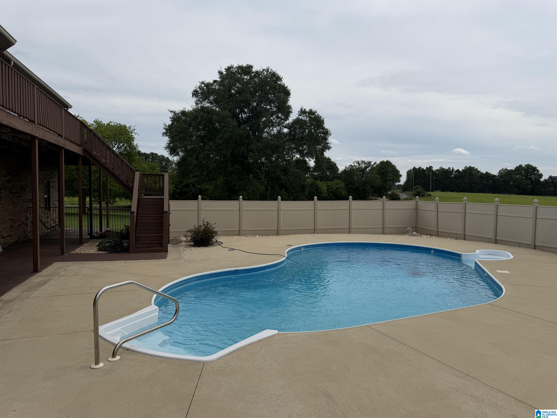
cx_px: 278
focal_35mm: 24
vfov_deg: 56.8
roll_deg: +0.3
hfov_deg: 71.6
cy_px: 209
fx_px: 386
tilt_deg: -2.5
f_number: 1.78
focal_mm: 6.76
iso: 80
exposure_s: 1/8130
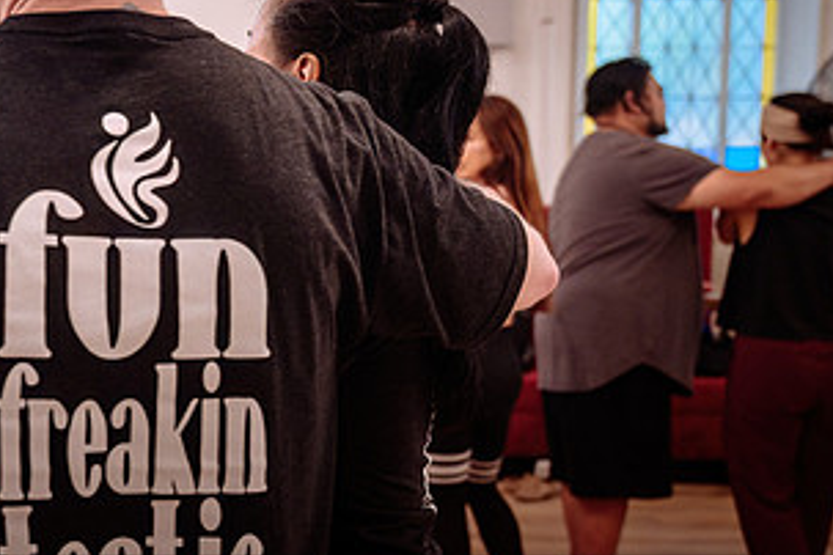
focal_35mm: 53
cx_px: 67
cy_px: 269
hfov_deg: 35.1
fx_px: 1226
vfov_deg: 25.5
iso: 800
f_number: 2.8
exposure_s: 1/100
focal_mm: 26
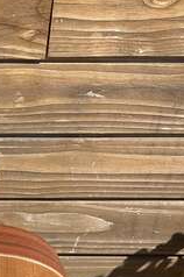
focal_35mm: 91
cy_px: 171
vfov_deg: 22.4
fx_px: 700
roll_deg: +0.8
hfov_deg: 14.3
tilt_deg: -39.6
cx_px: -57
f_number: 1.8
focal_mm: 4.25
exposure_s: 1/1754
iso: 32
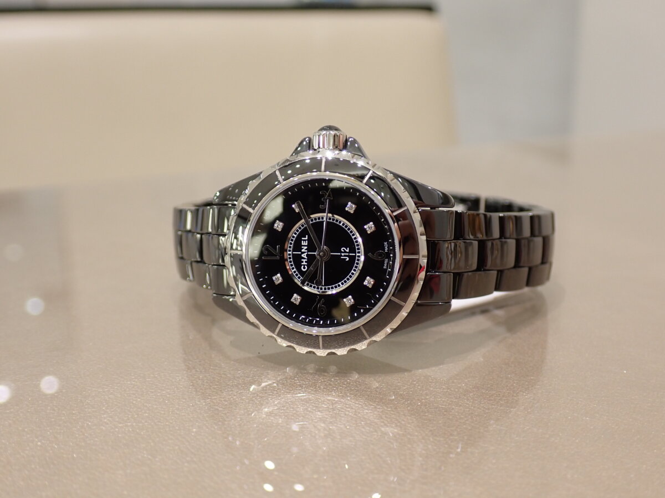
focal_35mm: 44
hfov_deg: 42.9
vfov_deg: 32.9
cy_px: 249
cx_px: 332
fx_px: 845
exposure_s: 1/80
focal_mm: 7.84
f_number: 2.9
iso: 200
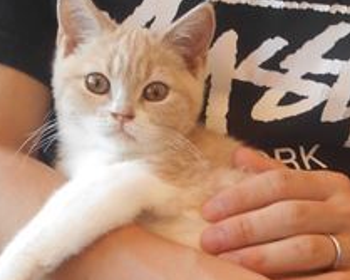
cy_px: 208
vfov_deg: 20.8
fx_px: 756
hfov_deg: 26.0
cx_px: 223
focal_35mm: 73
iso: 80
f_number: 3.2
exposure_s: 1/40
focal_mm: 4.6
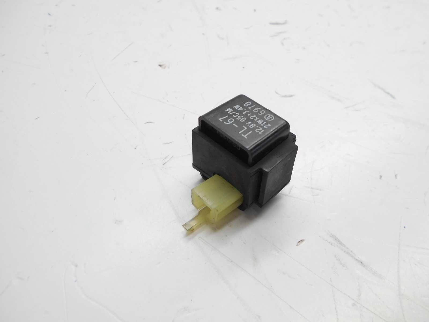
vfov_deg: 53.1
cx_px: 214
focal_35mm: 26
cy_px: 161
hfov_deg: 67.3
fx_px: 322
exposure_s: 1/40
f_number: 3.2
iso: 80
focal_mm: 4.6
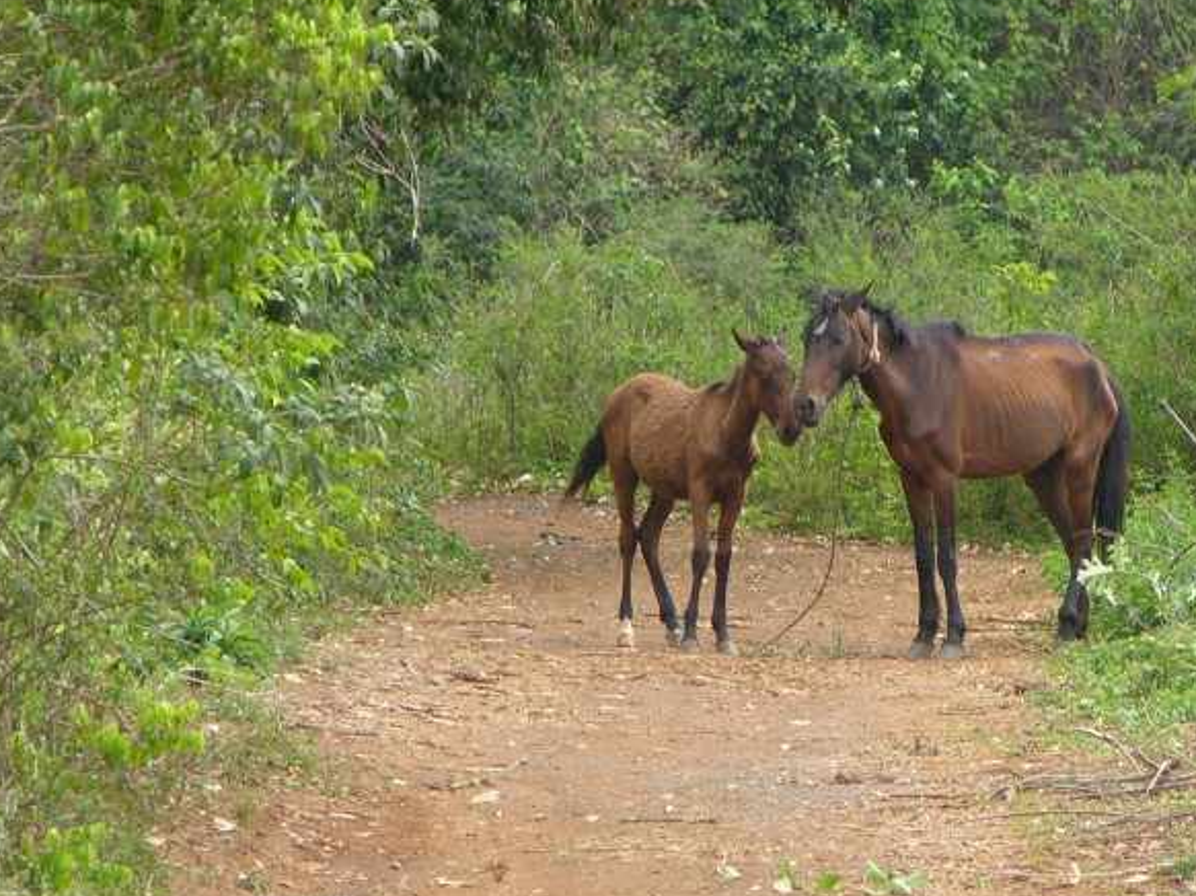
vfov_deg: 3.0
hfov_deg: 4.0
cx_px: 779
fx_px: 17026
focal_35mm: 493
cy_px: 526
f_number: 4.2
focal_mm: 71.2
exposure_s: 1/69.5
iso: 50
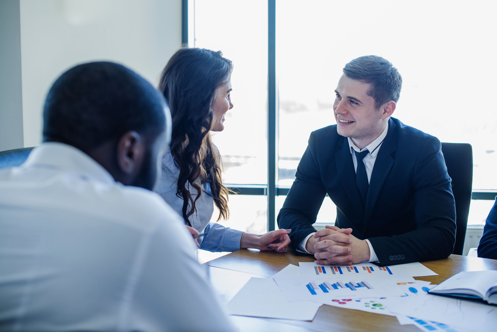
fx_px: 691
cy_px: 166
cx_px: 248
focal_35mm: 50
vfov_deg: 27.0
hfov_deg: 39.6
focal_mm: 50
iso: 500
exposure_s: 1/100
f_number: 3.2
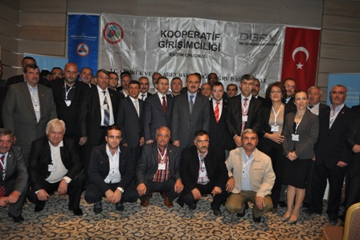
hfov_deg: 67.4
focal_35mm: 27
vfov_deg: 47.9
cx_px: 180
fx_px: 270
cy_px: 120
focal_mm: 18
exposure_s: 1/60
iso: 800
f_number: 3.5
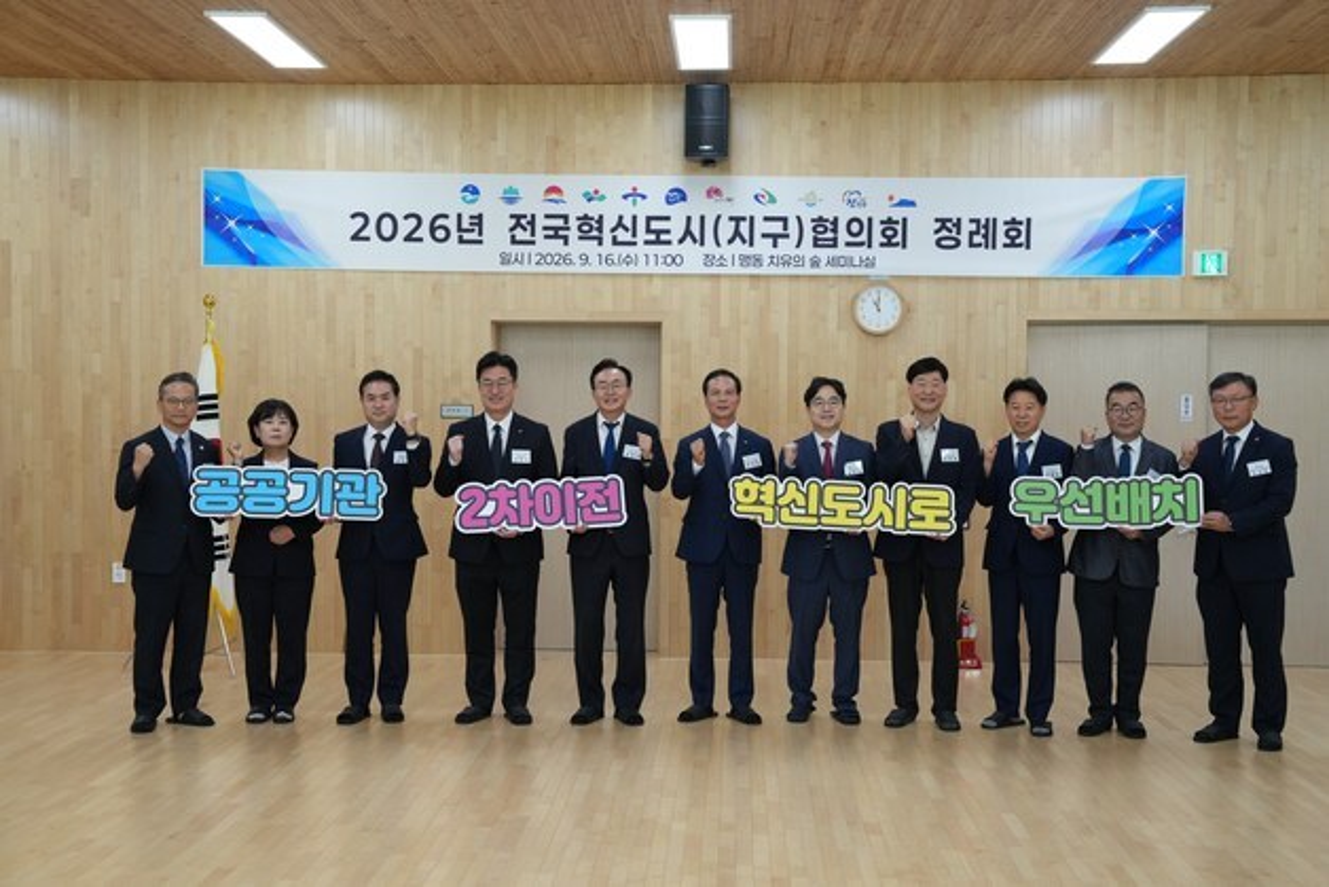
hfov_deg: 42.7
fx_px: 1698
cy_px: 444
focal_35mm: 46
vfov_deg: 29.3
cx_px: 664
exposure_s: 1/250
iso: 2000
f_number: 5.6
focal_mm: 46
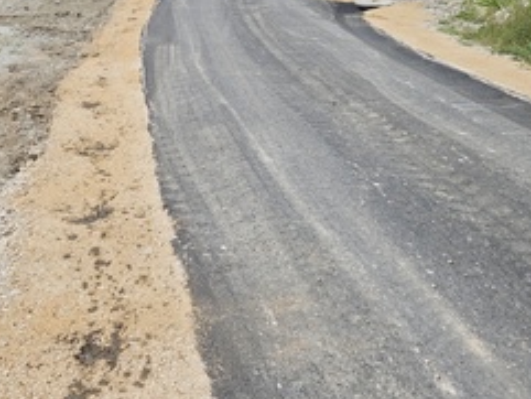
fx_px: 660
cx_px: 214
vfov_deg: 32.9
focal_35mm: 43
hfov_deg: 43.6
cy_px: 97
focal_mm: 5.4
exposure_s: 1/2945
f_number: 1.8
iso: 25
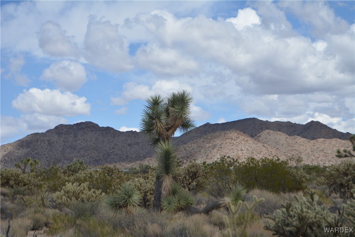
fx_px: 814
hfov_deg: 24.6
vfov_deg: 16.6
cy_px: 118
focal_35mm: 82
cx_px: 178
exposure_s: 1/2000
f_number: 7.1
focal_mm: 55
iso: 400
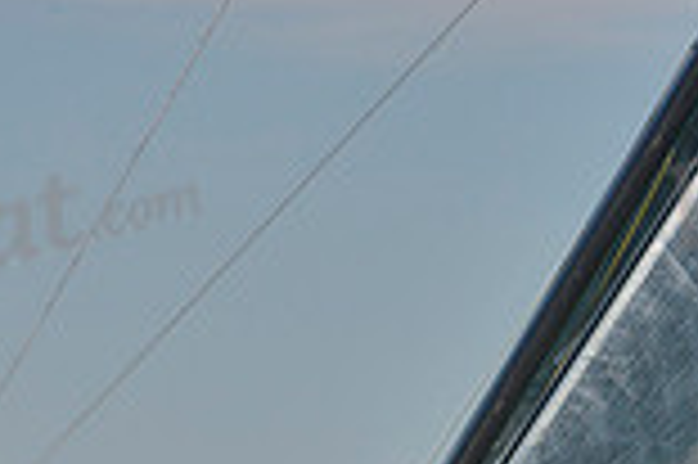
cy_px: 849
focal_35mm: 749
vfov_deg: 1.8
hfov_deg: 2.8
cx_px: 437
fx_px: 14507
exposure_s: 1/800
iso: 400
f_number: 5.6
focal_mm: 200
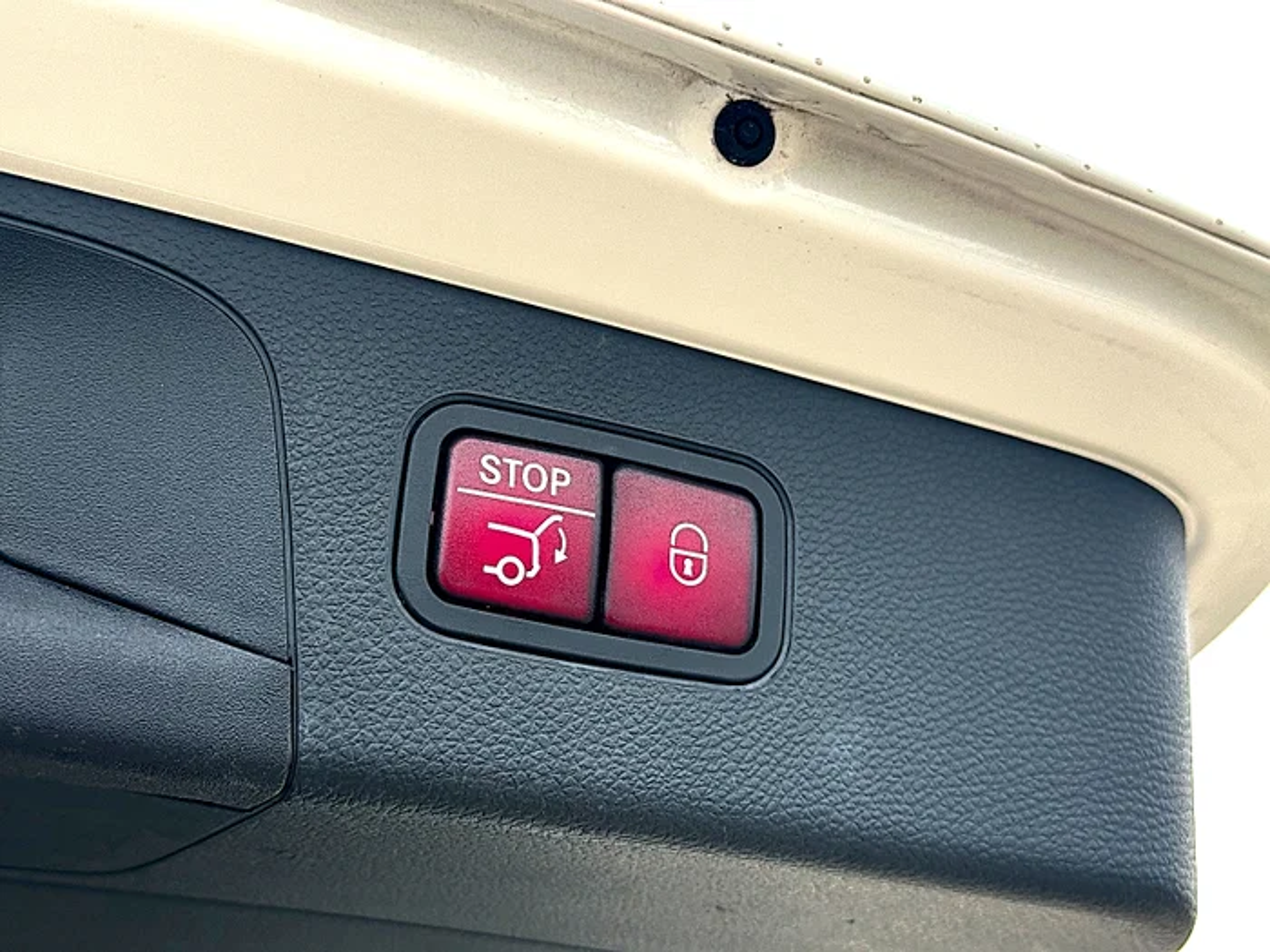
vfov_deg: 30.3
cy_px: 476
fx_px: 1761
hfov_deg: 39.7
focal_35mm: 48
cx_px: 635
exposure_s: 1/587
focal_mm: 6.86
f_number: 1.78
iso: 64
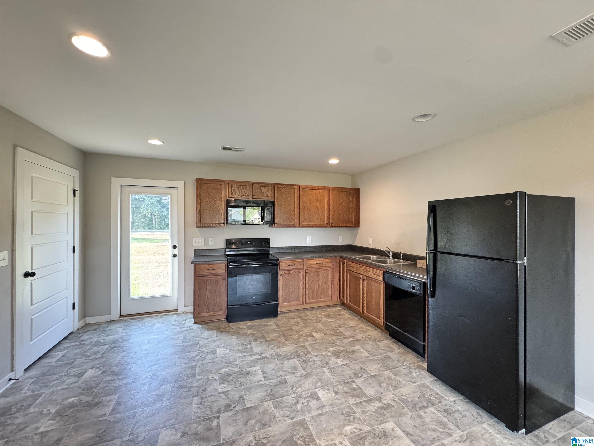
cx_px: 297
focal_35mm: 14
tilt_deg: -0.3
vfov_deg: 85.7
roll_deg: -0.9
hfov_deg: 102.1
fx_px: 240
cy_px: 223
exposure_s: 1/60
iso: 500
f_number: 2.2
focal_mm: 2.22
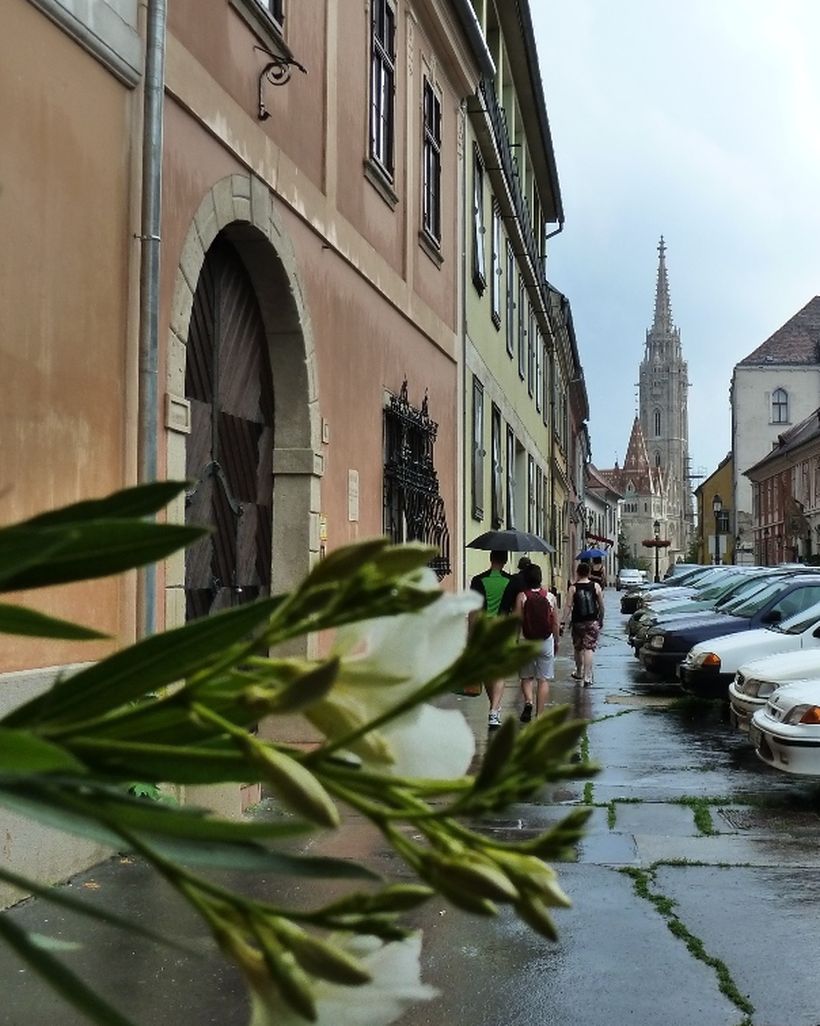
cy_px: 511
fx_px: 1486
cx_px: 677
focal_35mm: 49
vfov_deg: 38.0
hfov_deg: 30.0
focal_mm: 6.1
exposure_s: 1/320
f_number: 4
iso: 200
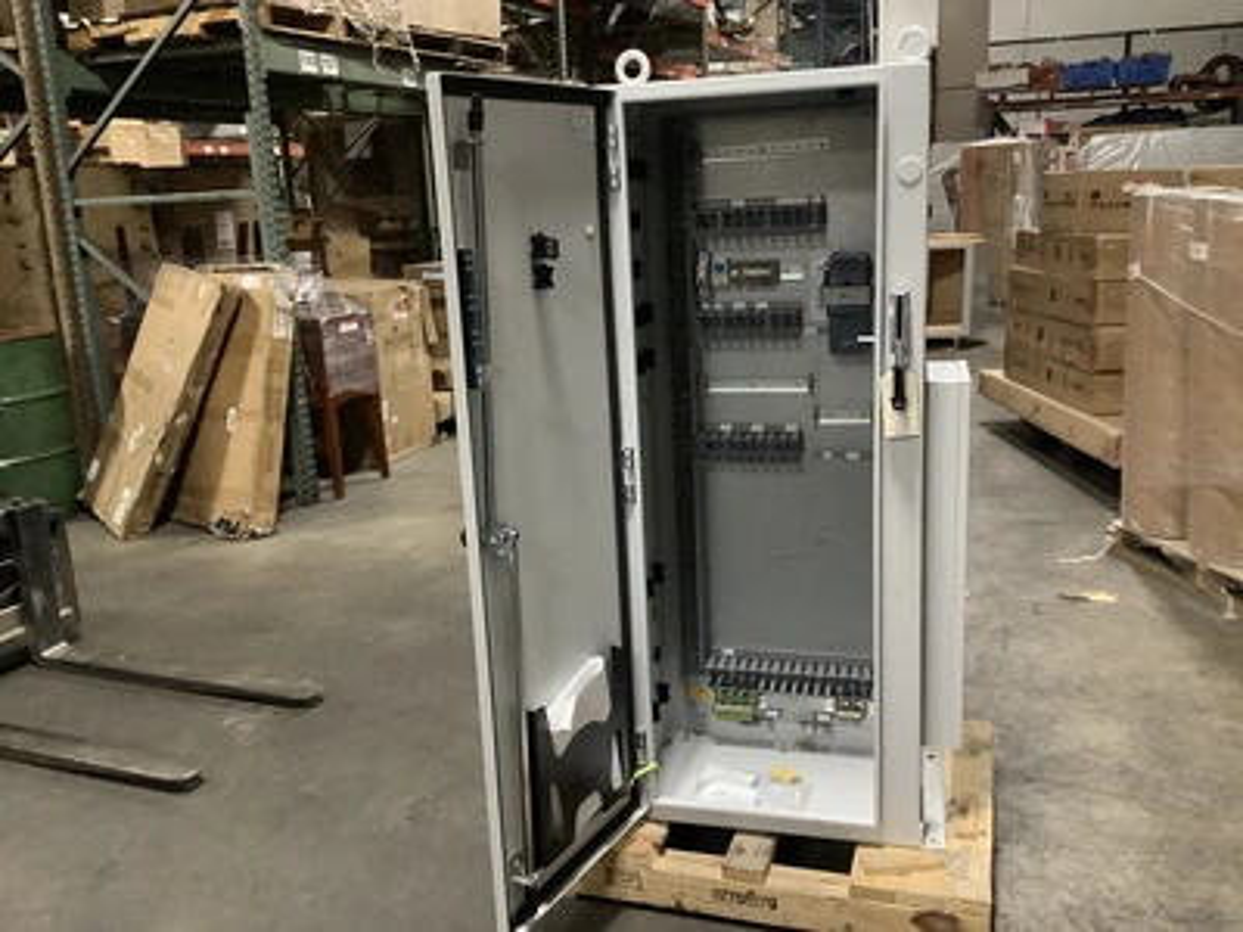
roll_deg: +1.5
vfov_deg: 45.4
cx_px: 622
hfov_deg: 58.4
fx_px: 1113
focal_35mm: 31
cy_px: 466
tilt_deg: -15.1
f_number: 2.4
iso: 500
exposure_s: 1/30
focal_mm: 3.3
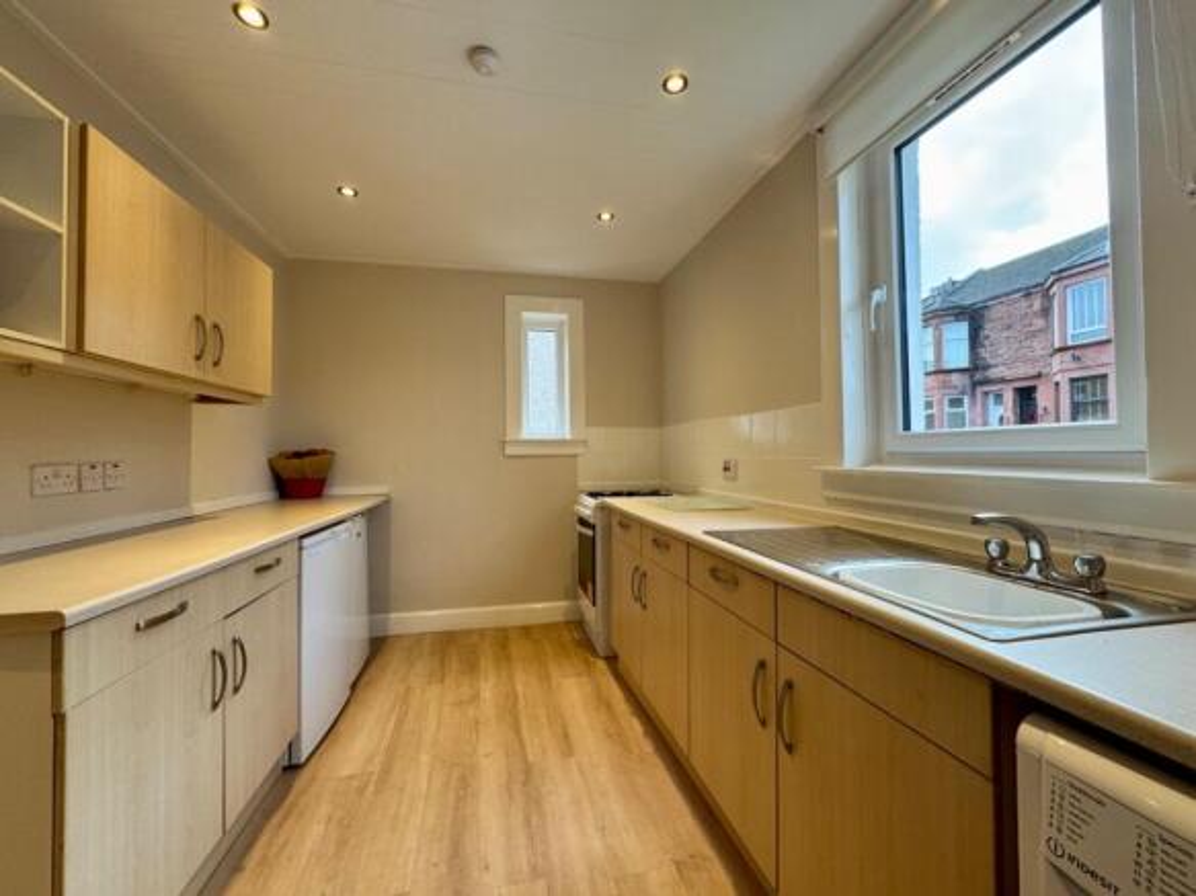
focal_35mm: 14
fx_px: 484
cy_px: 448
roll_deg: -0.9
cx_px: 598
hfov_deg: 102.1
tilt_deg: +0.9
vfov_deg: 85.7
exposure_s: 1/99
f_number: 2.2
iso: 160
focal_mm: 2.22
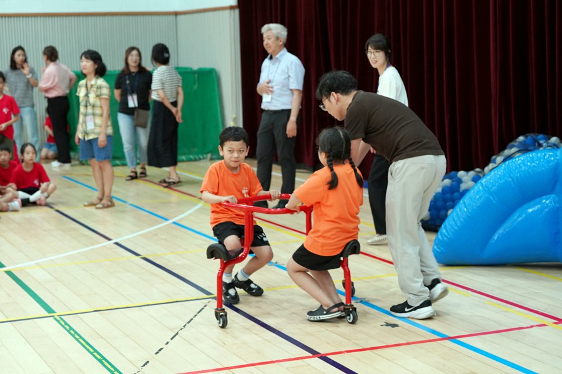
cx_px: 281
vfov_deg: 19.5
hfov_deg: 28.8
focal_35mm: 70
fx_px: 1093
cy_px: 187
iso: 1600
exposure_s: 1/160
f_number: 4
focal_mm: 70
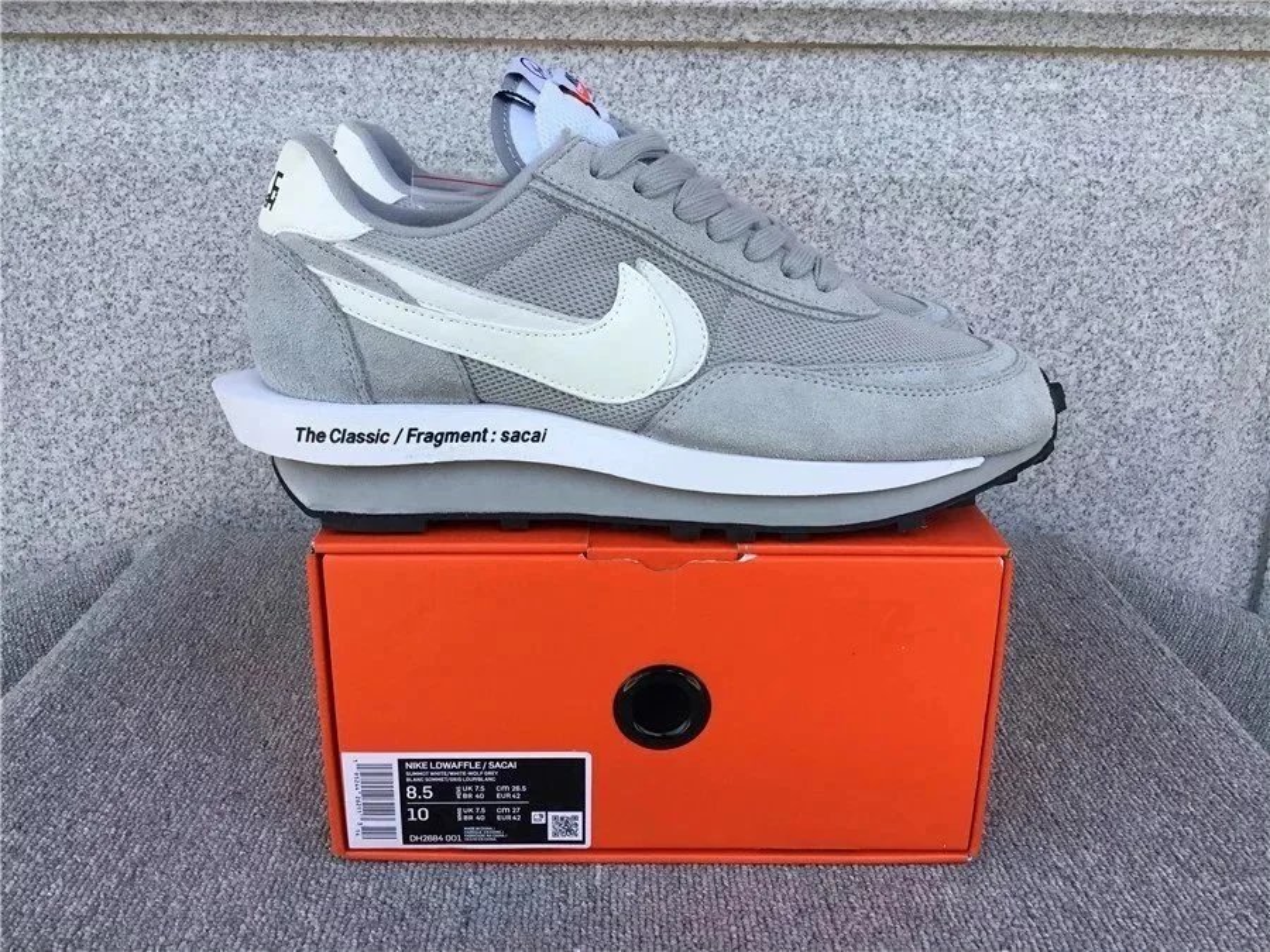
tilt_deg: -18.7
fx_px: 1137
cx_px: 635
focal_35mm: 31
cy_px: 476
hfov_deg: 58.4
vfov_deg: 45.4
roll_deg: -0.5
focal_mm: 3.3
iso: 25
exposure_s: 1/229
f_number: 2.4
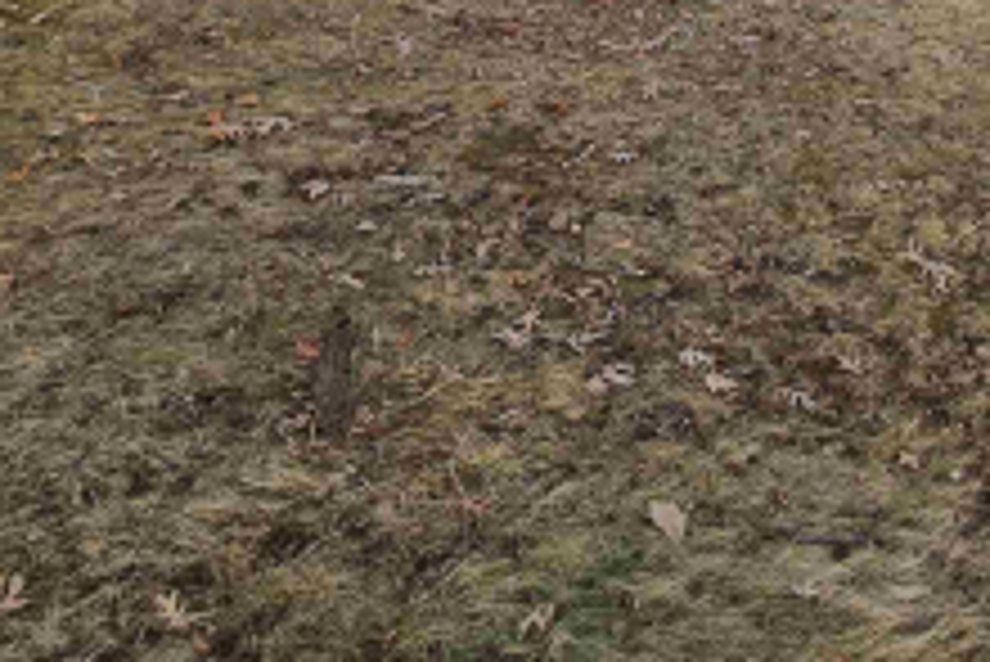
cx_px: 1132
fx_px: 1128
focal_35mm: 41
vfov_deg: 25.7
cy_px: -293
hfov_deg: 37.9
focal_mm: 2.2
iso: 50
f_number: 2.2
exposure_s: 1/121
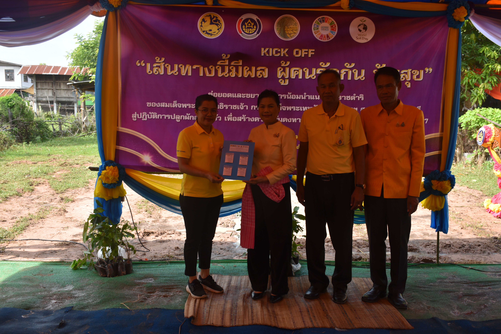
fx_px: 480
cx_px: 250
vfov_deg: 38.4
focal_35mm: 34
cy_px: 167
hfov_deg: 55.1
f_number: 6.3
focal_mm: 23
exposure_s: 1/160
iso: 100
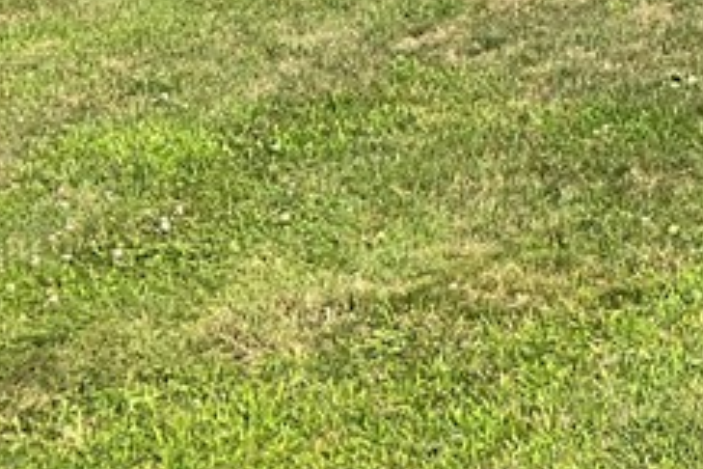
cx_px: 1342
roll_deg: -1.7
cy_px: -556
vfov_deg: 10.7
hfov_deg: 15.1
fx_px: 2226
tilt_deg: +7.2
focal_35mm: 114
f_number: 1.5
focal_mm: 5.7
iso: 50
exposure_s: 1/4630
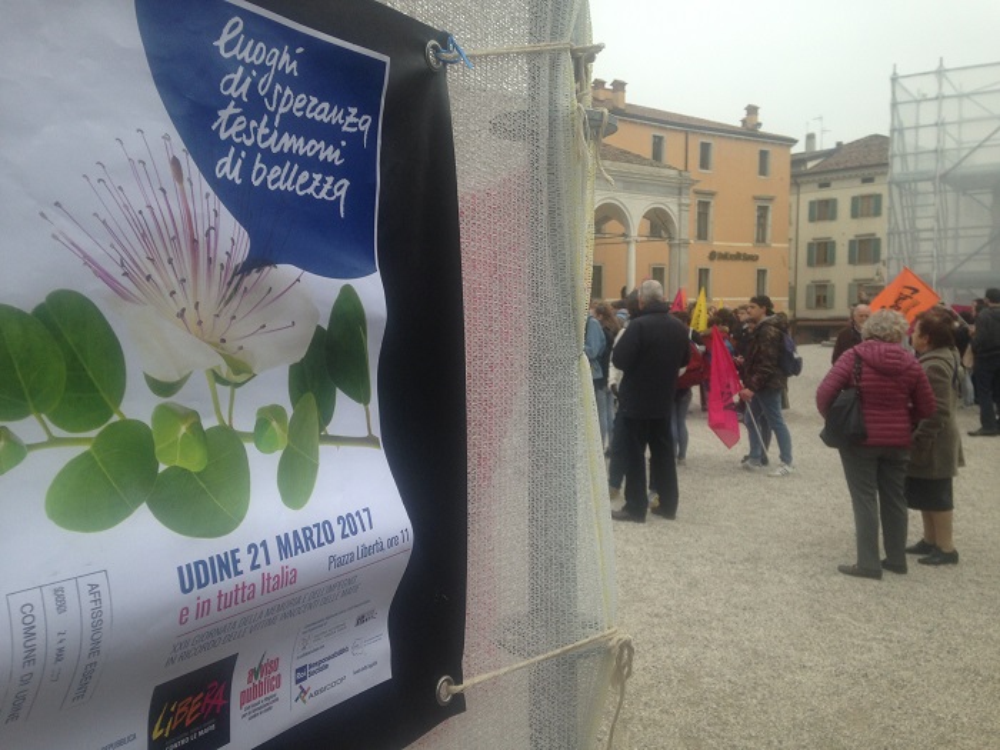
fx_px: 953
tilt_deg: -4.7
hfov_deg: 55.4
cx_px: 500
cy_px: 375
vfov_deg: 42.9
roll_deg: +0.2
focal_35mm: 33
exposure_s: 1/775
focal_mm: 4.12
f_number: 2.4
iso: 50
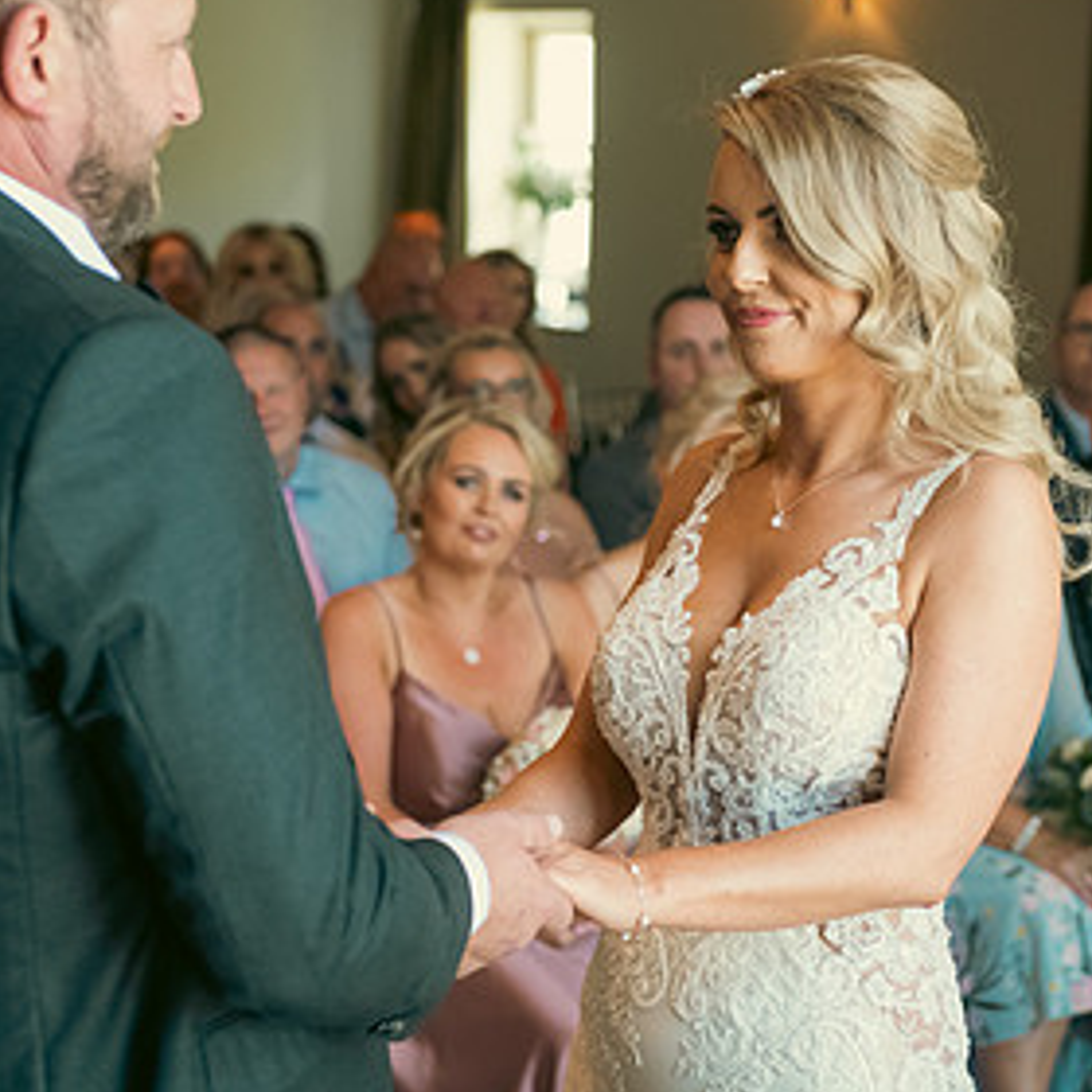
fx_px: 3640
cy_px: 478
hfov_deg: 17.1
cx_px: 620
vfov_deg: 17.1
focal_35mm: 102
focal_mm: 58
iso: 1000
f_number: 3.5
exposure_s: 1/160
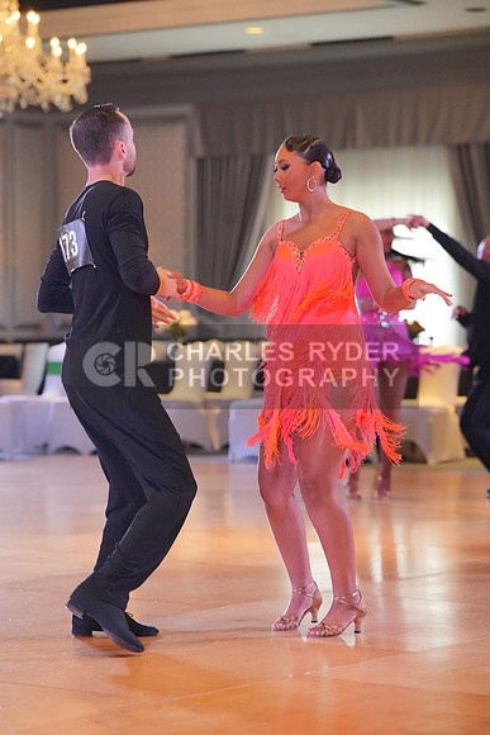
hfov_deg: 12.1
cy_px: 368
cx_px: 245
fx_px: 2306
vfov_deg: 18.1
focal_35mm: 113
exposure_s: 1/500
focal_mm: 113
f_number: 3.5
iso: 8000
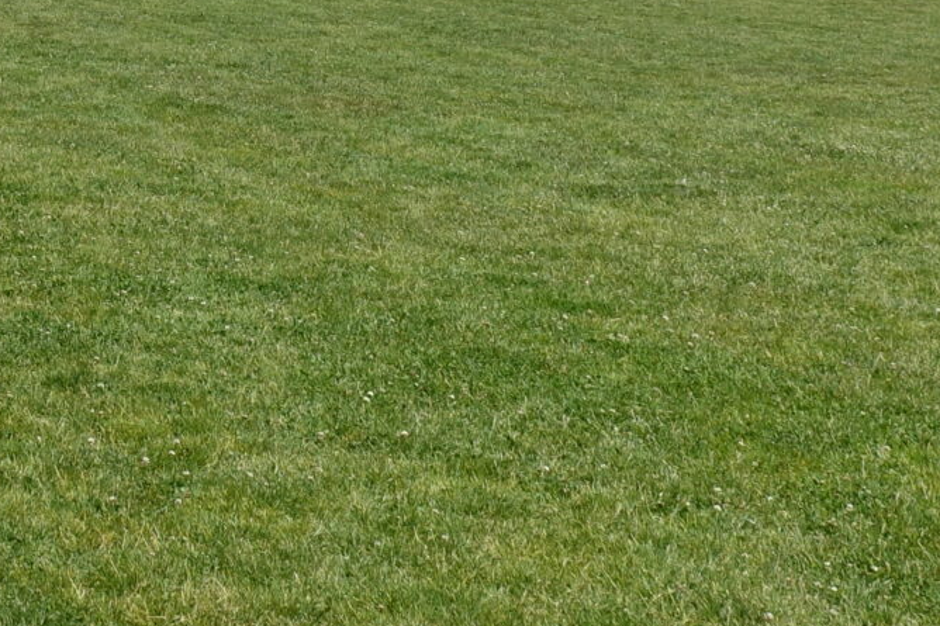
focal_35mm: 92
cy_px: -382
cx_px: -220
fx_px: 2401
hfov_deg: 20.5
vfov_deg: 13.7
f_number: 5.6
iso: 125
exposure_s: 1/640
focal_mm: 8.8
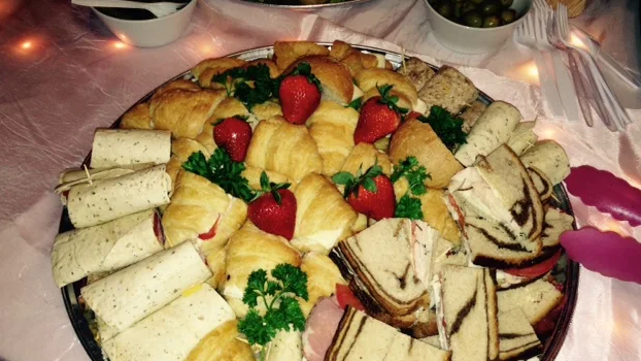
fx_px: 629
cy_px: 198
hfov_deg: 54.0
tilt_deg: -53.2
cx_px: 323
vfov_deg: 32.0
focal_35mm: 37
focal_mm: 4.12
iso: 50
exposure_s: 1/20
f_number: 2.4
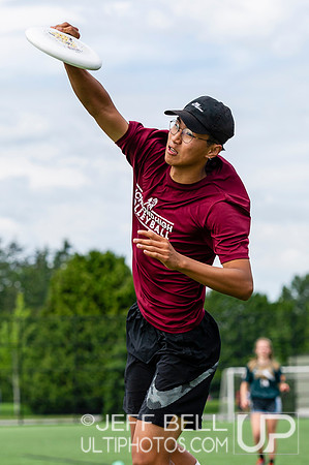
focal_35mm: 170
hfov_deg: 8.1
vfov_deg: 12.1
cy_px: 209
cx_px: 160
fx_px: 2189
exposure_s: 1/1600
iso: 200
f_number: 4
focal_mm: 100
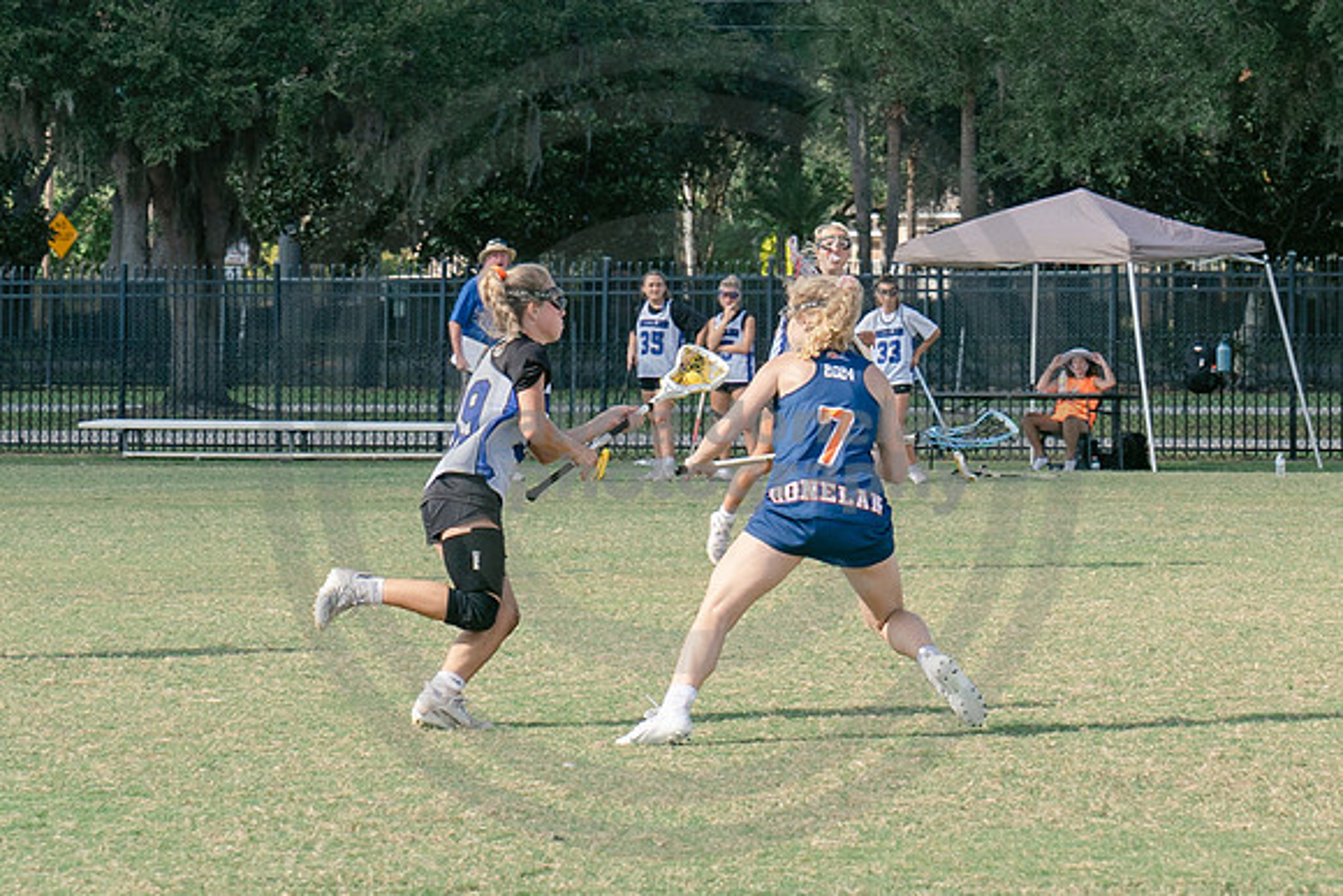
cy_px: 340
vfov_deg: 6.2
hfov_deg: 9.3
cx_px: 796
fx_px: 8281
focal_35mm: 222
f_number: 5.6
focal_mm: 70
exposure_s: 1/800
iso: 250
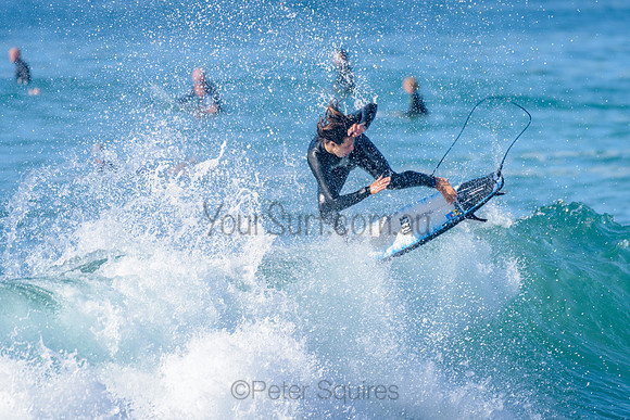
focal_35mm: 613
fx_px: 10726
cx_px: 334
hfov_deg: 3.4
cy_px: 167
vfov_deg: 2.2
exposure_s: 1/2000
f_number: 5.6
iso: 320
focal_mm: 500
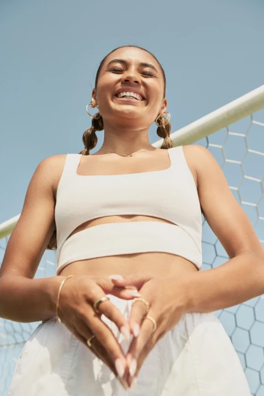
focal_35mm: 39
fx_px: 429
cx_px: 134
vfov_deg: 49.6
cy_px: 194
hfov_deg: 34.2
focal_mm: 38
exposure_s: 1/640
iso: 200
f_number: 5.6
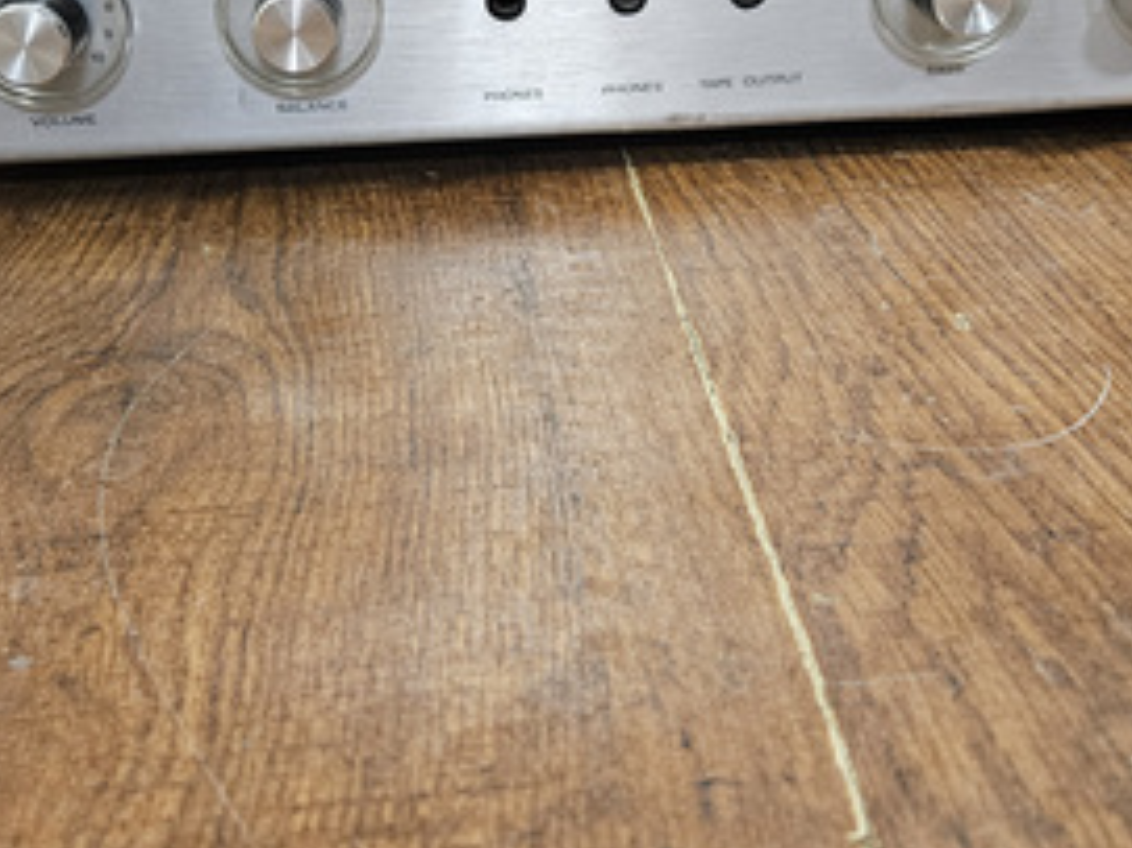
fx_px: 1667
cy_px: 184
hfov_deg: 37.5
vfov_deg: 28.0
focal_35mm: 51
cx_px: 593
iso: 640
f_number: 1.8
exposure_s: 1/50
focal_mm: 5.4
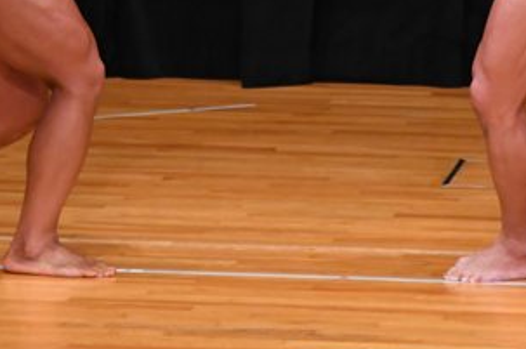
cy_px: -75
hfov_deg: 2.8
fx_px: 10649
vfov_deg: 1.9
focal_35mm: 730
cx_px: 211
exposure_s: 1/400
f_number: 5.6
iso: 3200
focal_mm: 190
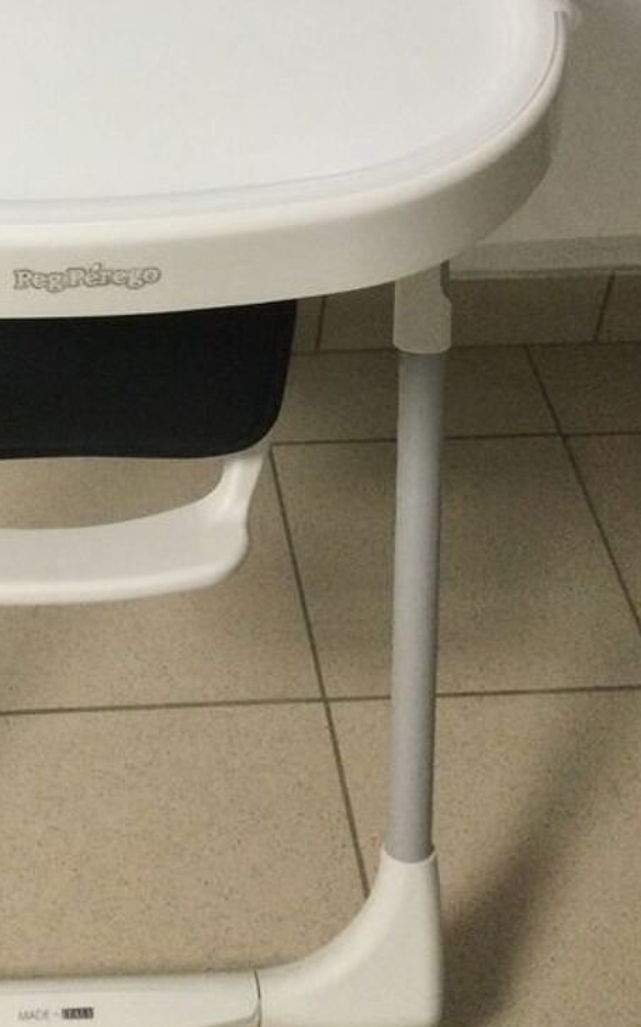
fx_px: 1678
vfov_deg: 32.8
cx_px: 63
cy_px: 172
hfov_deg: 21.2
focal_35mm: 60
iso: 250
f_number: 2.4
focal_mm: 3.3
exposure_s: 1/33
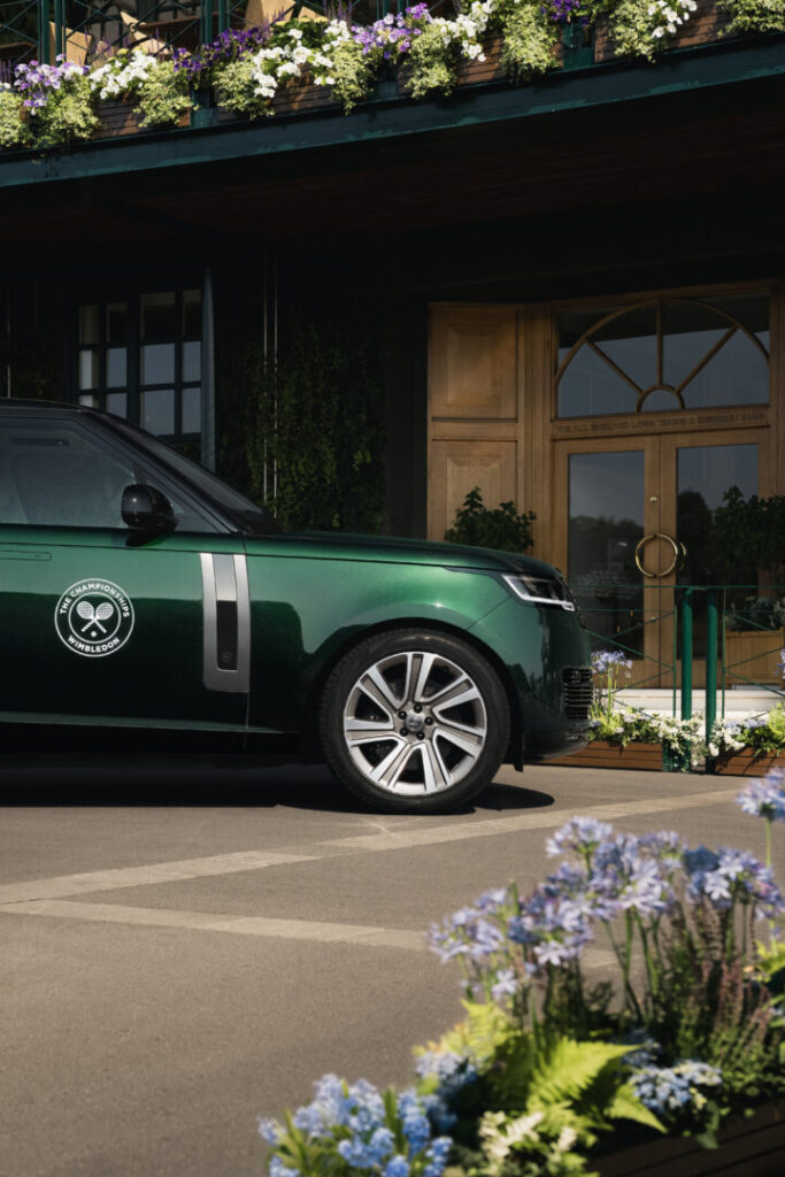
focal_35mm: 70
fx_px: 2289
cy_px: 588
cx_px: 392
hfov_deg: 19.5
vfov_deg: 28.8
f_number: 7.1
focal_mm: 70
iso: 400
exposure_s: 1/640
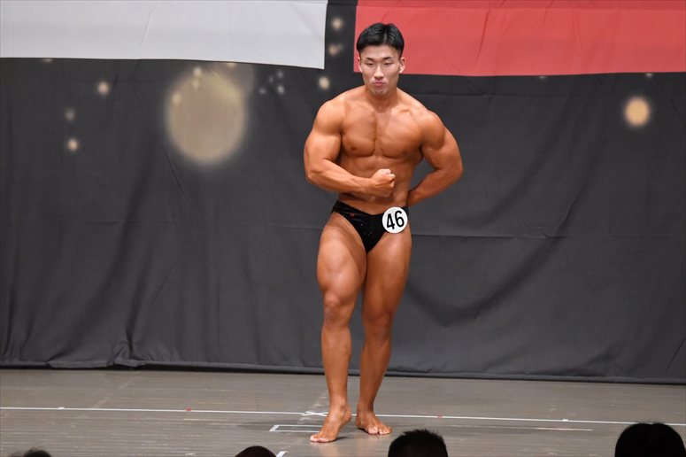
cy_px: 228
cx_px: 343
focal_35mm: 240
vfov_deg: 5.7
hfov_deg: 8.6
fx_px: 4571
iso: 6400
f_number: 5.6
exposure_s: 1/400
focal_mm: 160
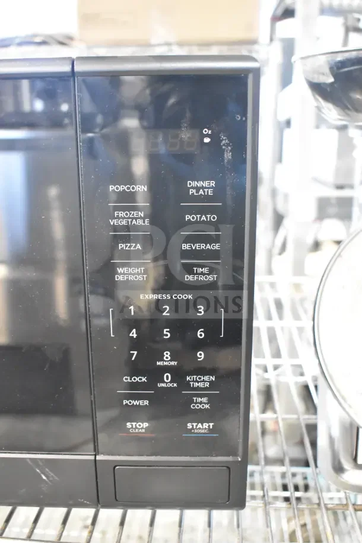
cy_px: 272
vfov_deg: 55.1
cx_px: 181
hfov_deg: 38.4
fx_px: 520
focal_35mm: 34
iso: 8000
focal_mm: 23
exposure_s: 1/40
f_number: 3.8
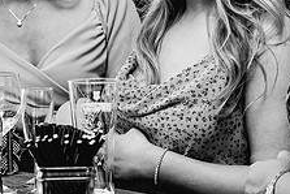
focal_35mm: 201
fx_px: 1620
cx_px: 186
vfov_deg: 6.8
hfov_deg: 10.2
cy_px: -21
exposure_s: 1/160
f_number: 4.5
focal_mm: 75
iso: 800
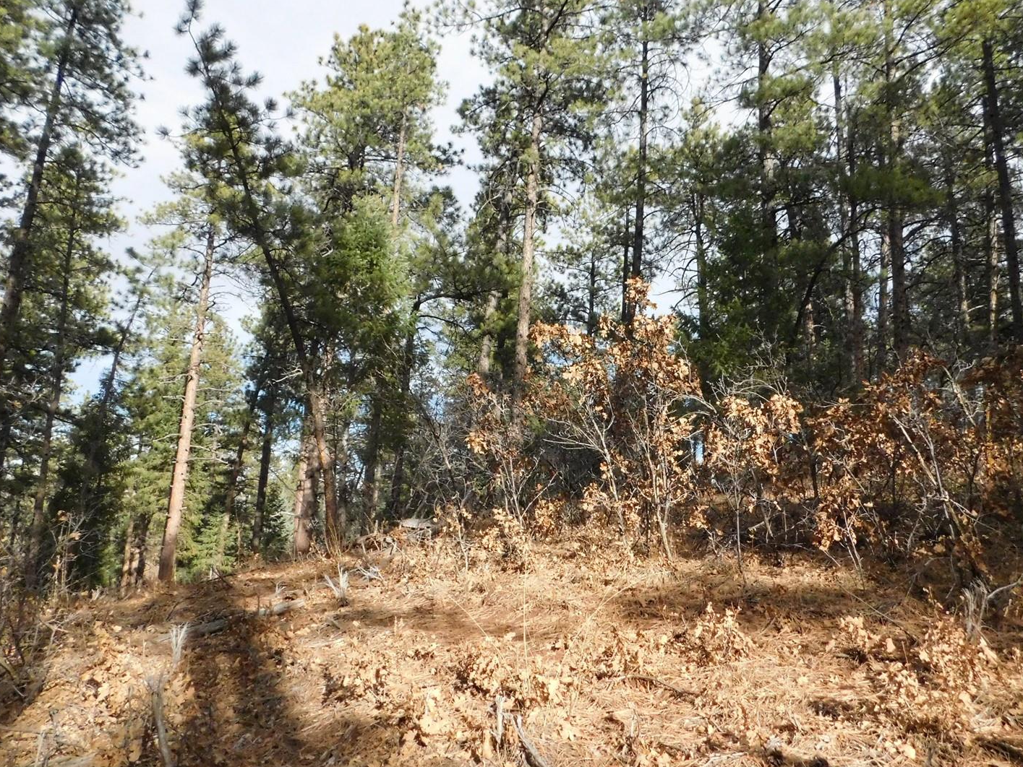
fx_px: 769
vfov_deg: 53.1
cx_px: 558
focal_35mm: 26
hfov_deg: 67.2
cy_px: 396
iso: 800
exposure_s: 1/1250
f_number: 6
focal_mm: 4
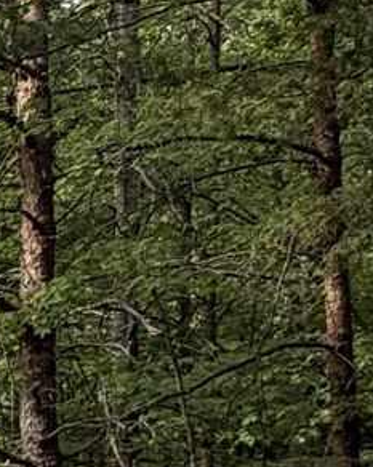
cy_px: 582
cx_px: -892
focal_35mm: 108
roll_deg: +0.3
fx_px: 1493
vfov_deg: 16.9
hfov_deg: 9.4
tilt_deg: -1.4
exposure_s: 1/228
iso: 50
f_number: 2.2
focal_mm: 2.22
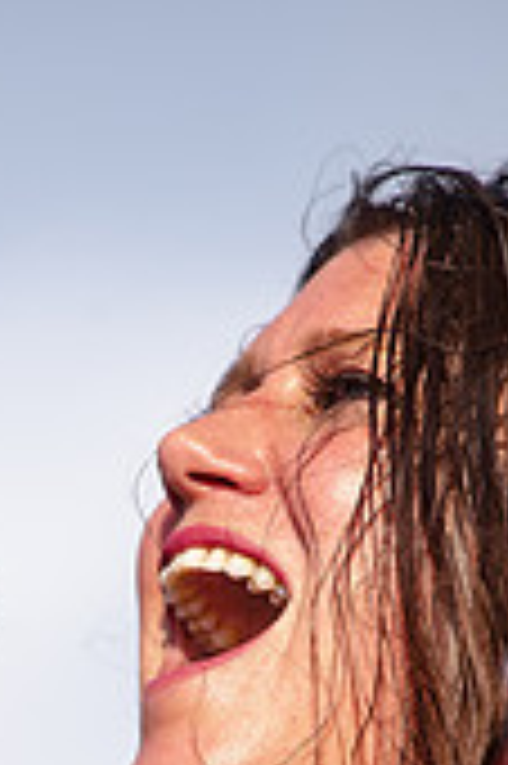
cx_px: 137
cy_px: 886
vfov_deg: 2.6
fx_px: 16797
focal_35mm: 792
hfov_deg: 1.7
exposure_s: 1/640
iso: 125
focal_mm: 300
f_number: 5
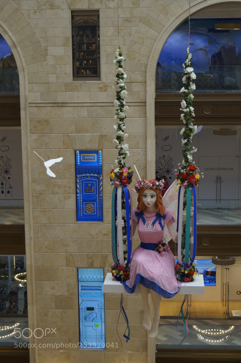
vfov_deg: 29.9
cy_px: 182
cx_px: 120
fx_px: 680
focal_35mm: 68
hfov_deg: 20.1
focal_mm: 45
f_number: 5.6
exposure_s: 1/160
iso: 500
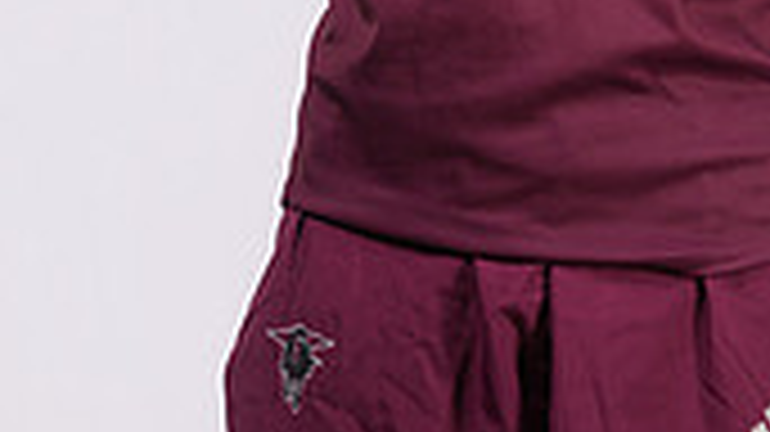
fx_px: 2755
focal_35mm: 135
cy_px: -558
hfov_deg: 15.9
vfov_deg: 8.3
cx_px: 549
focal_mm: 49
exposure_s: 1/125
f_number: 5.6
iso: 160
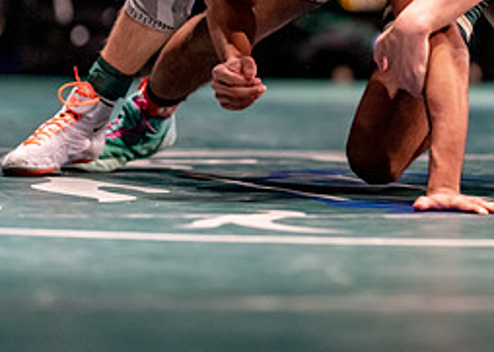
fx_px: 4528
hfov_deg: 6.2
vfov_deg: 4.4
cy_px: 23
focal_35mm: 323
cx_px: 286
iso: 2000
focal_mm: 135
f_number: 1.8
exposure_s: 1/800
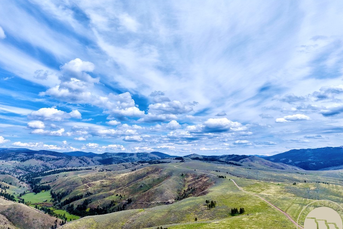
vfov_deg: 49.5
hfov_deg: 69.4
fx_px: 248
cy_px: 119
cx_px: 171
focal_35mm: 26
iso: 200
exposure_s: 1/6400
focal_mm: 8.67
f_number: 1.8
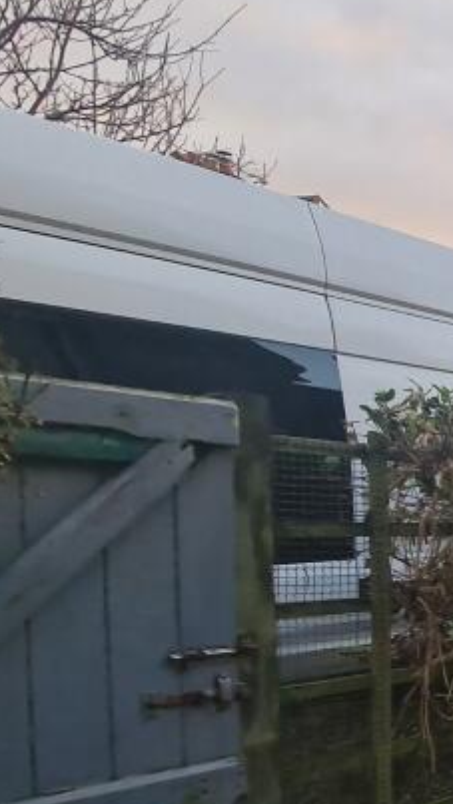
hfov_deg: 16.7
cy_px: 579
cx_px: 1014
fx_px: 768
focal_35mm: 36
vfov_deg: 53.4
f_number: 2.2
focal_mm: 2.2
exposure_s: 1/143
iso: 50
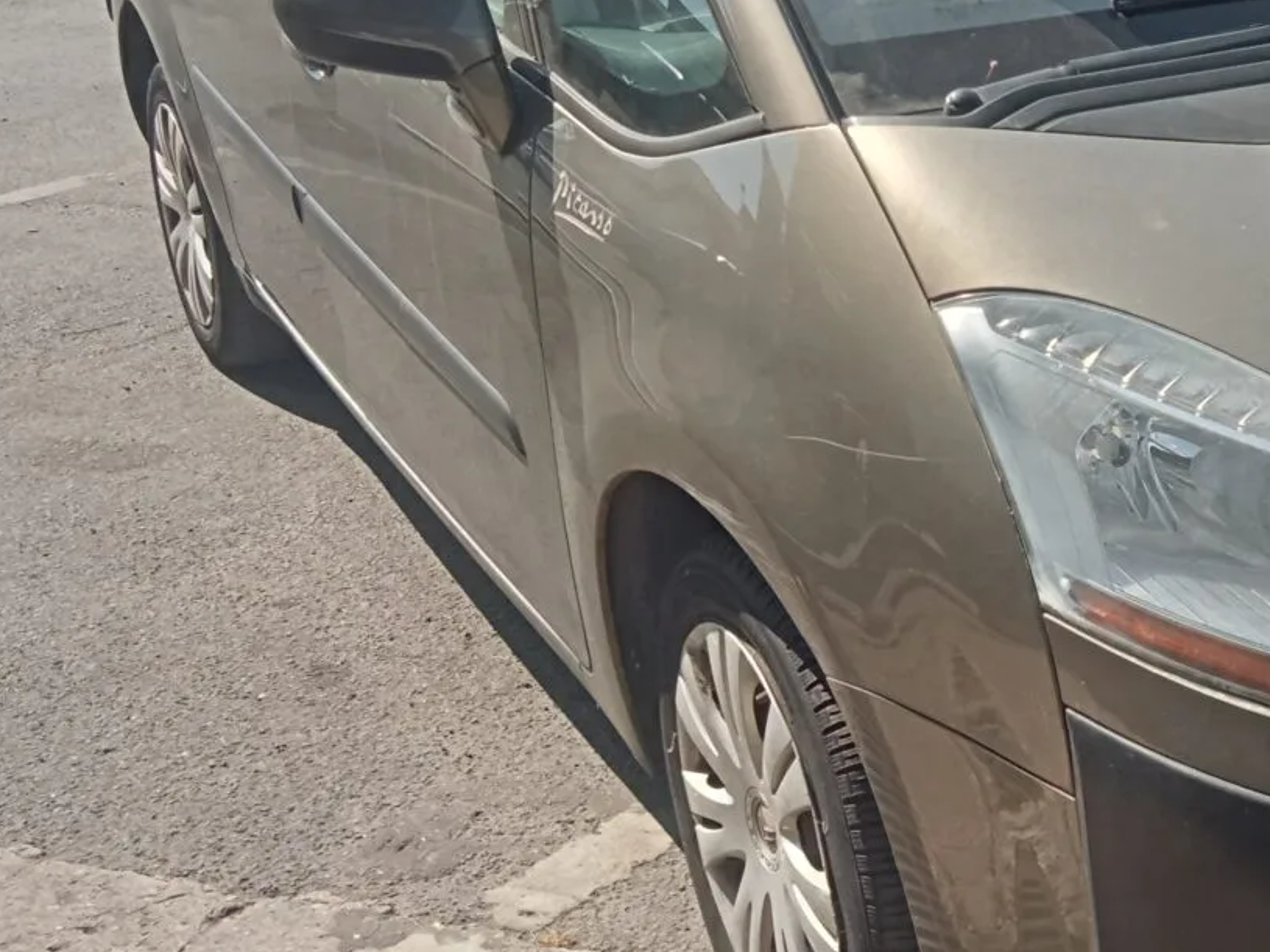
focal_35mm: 66
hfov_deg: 28.0
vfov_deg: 22.2
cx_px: 1200
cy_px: 330
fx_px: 2421
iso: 100
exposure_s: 1/820
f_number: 2.2
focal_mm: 3.46
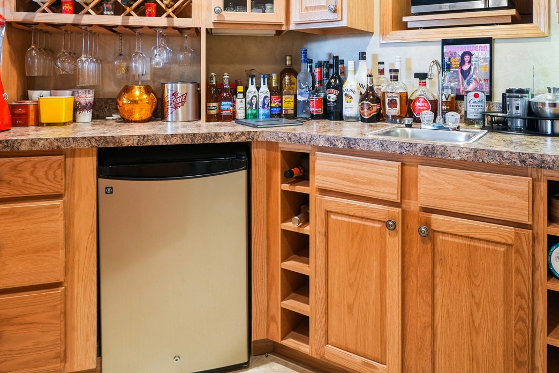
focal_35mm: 26
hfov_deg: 68.9
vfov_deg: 46.8
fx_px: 404
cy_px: 72
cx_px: 329
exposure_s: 1/3.33
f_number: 10
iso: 400
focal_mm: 16
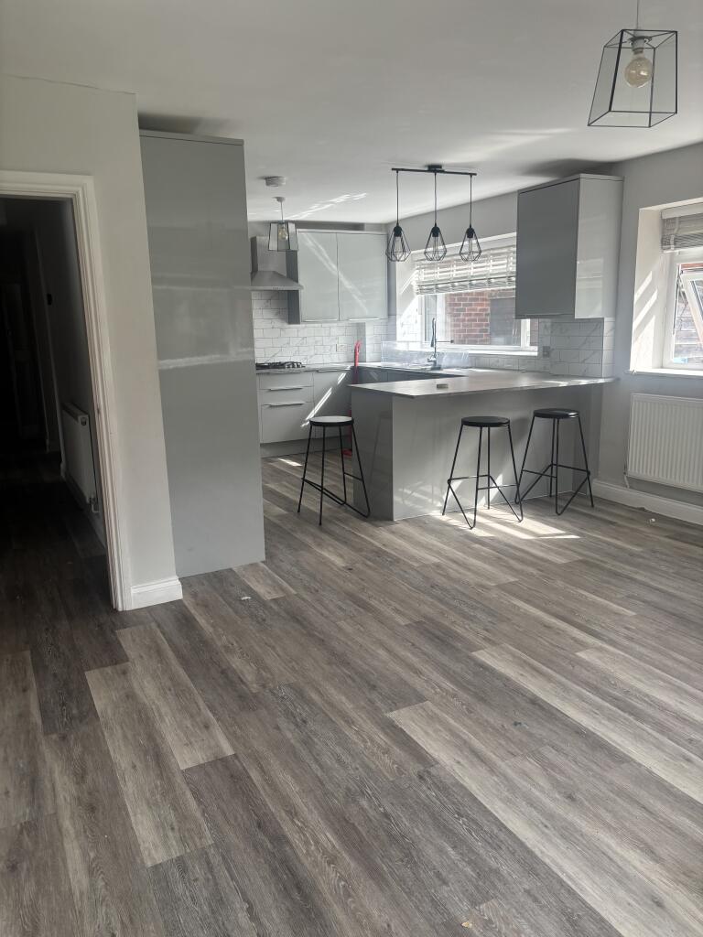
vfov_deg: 67.3
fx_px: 704
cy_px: 468
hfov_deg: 53.1
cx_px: 352
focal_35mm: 26
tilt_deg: -11.6
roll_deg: +0.6
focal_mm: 5.96
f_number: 1.6
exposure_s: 1/188
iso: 40
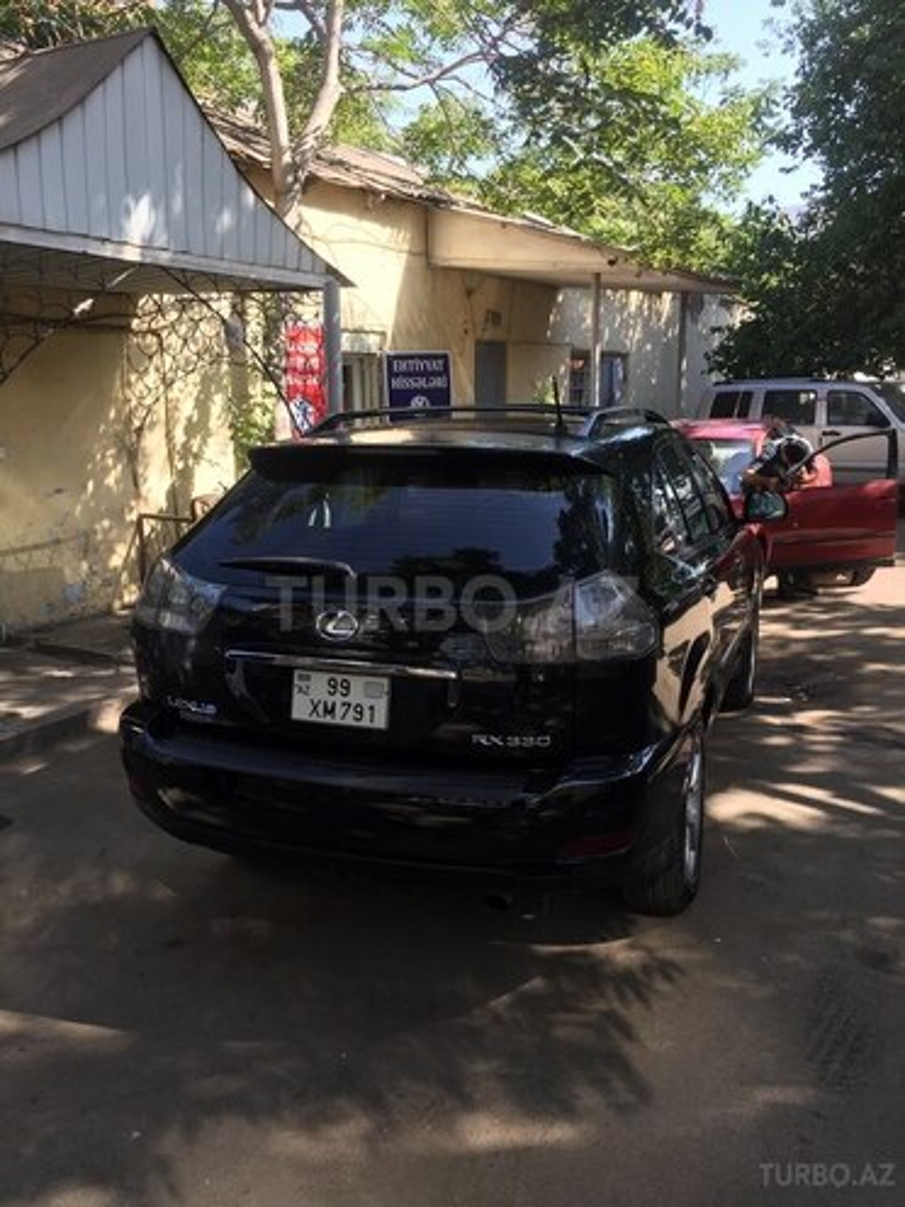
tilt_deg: -10.4
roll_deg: +2.0
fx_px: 1011
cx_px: 452
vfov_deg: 61.7
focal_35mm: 29
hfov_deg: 48.2
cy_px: 604
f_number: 2.2
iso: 32
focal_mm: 4.15
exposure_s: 1/335
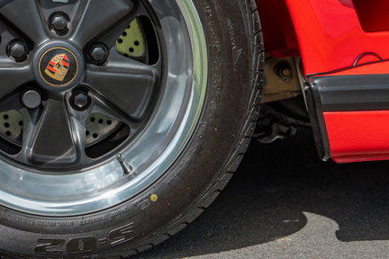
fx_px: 1102
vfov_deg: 13.3
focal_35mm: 102
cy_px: 41
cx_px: 42
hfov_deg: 19.7
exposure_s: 1/1000
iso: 100
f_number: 2.8
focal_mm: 43
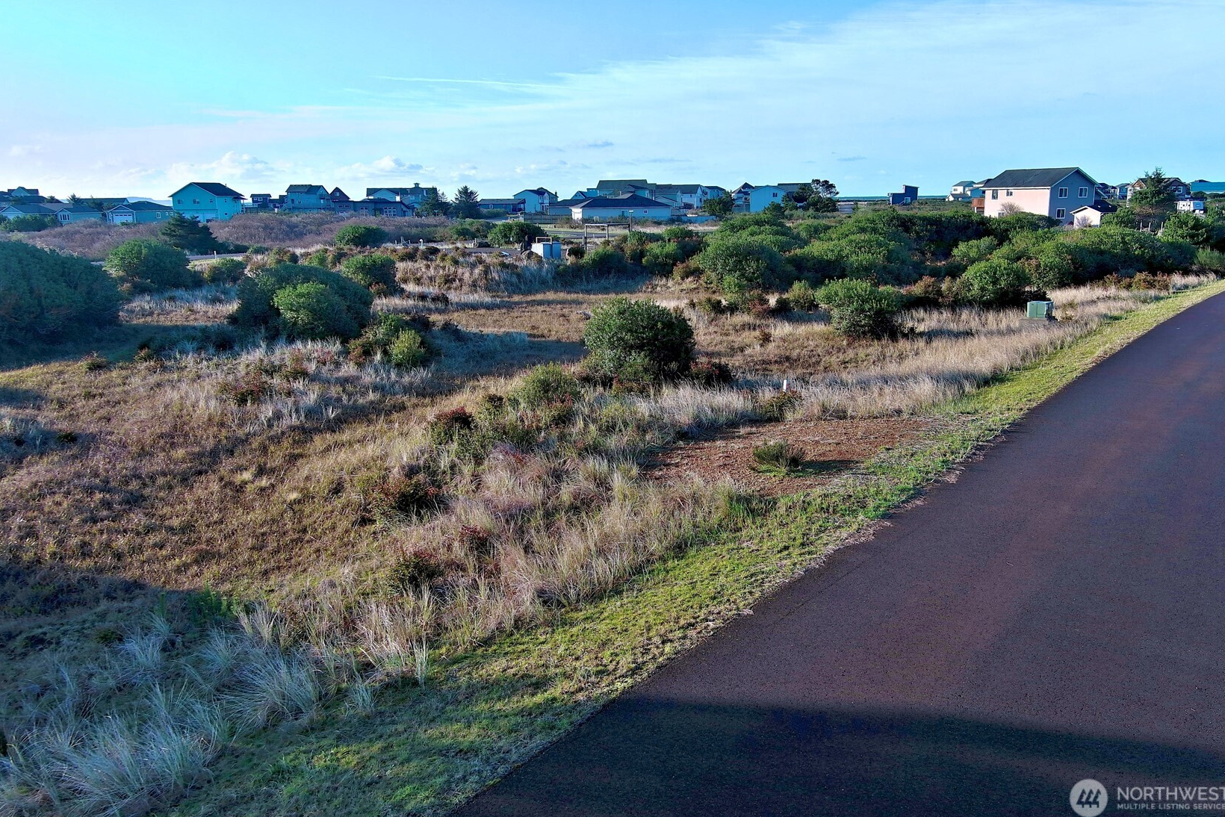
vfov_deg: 43.6
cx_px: 618
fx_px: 1021
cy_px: 404
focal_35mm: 30
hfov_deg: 61.9
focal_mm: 10.57
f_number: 2.8
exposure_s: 1/659
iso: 100
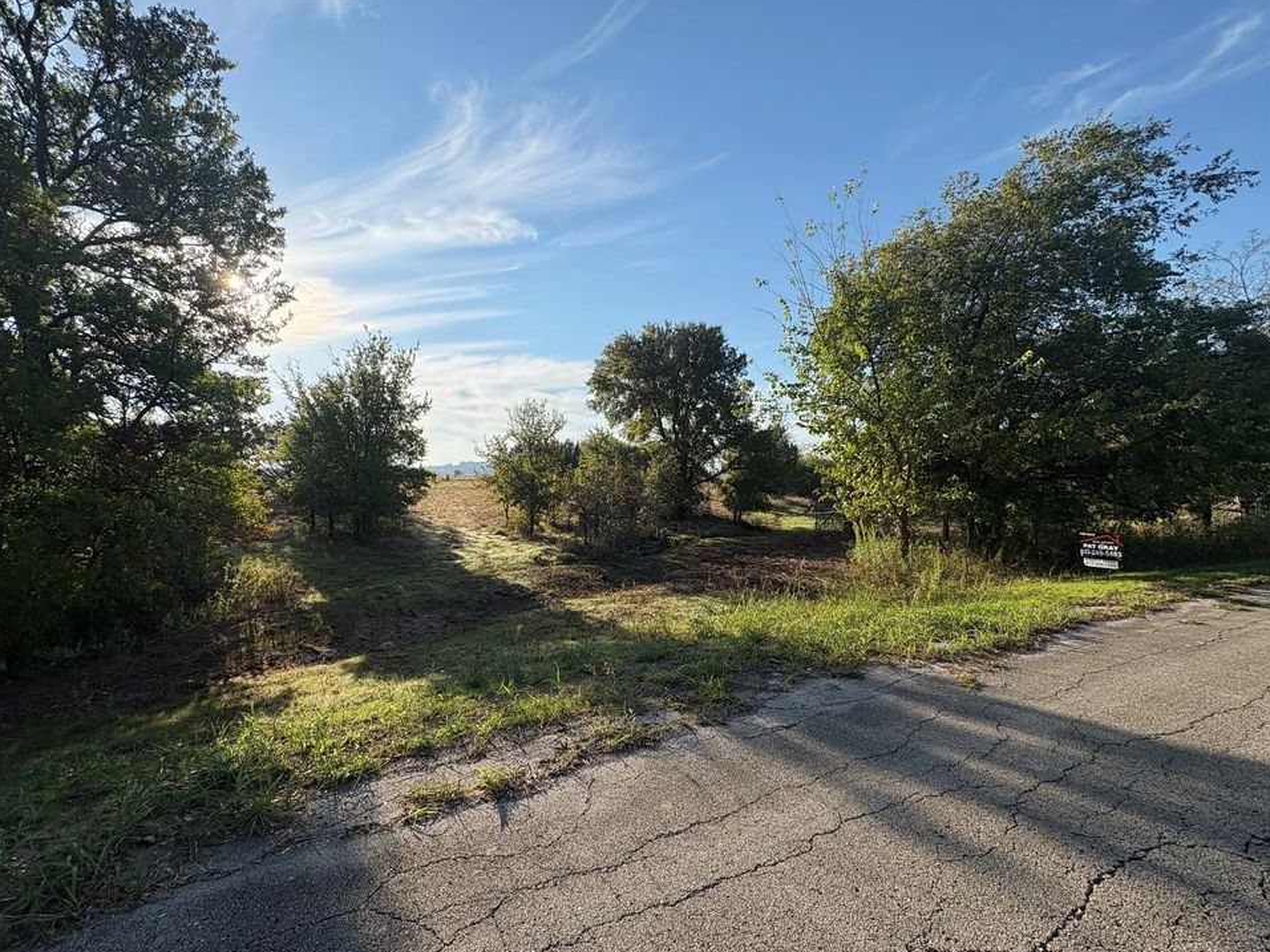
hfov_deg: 98.0
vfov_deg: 81.7
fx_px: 550
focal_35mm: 15
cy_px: 483
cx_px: 592
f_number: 2.2
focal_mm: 2.22
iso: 50
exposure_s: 1/1880
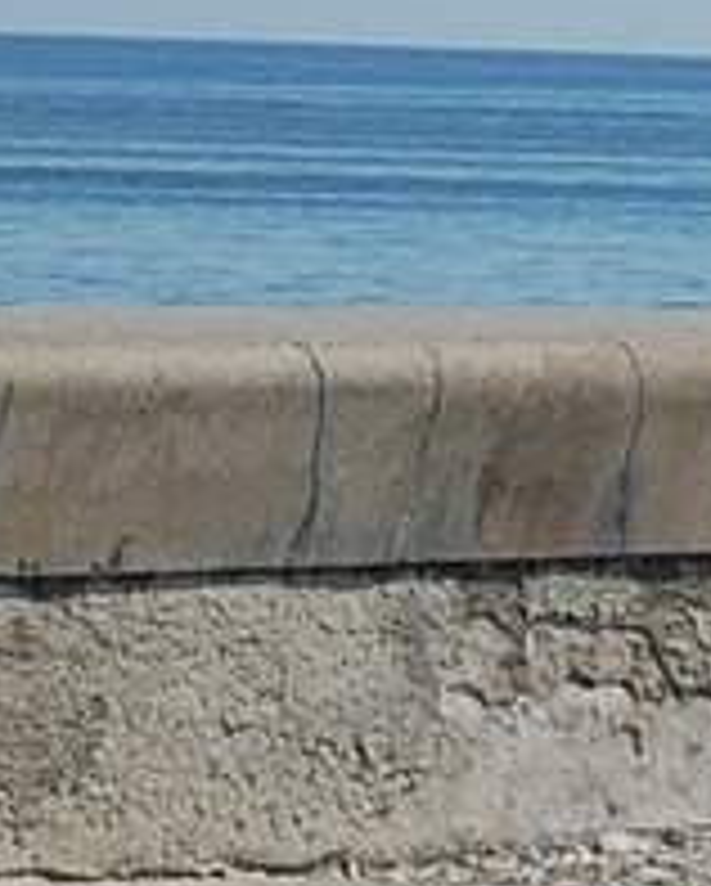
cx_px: 1058
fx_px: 9980
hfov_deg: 4.1
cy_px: 38
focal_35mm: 380
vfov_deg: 5.1
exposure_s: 1/400
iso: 200
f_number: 10
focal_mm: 52
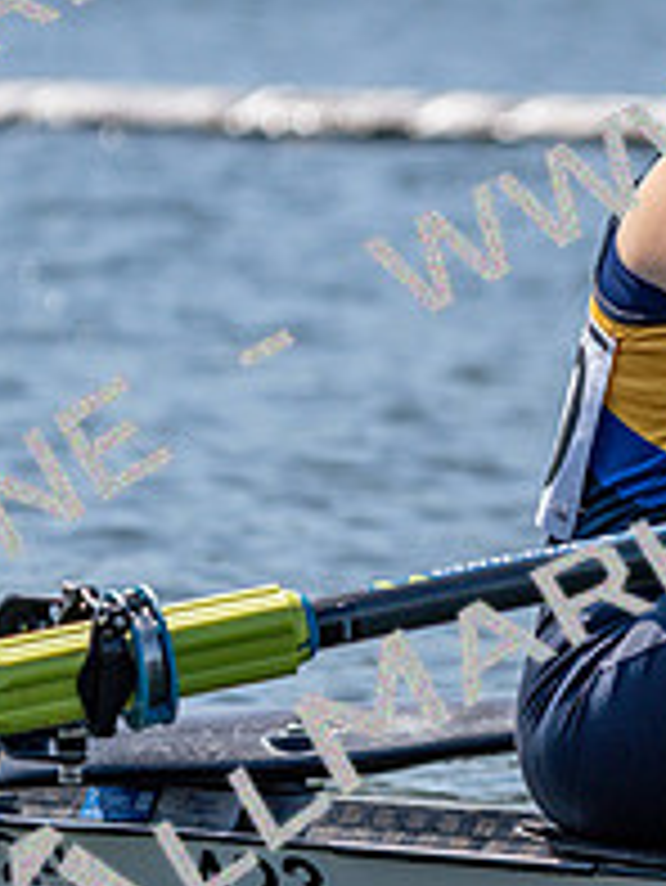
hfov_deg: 2.6
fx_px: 14529
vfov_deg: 3.5
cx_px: 922
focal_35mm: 567
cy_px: 326
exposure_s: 1/2000
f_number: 5.6
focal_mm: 200
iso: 250
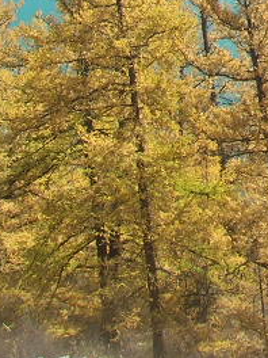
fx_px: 1363
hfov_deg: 10.1
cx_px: 587
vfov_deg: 14.2
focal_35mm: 132
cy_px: -148
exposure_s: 1/164
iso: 50
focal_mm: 5.7
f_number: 4.9
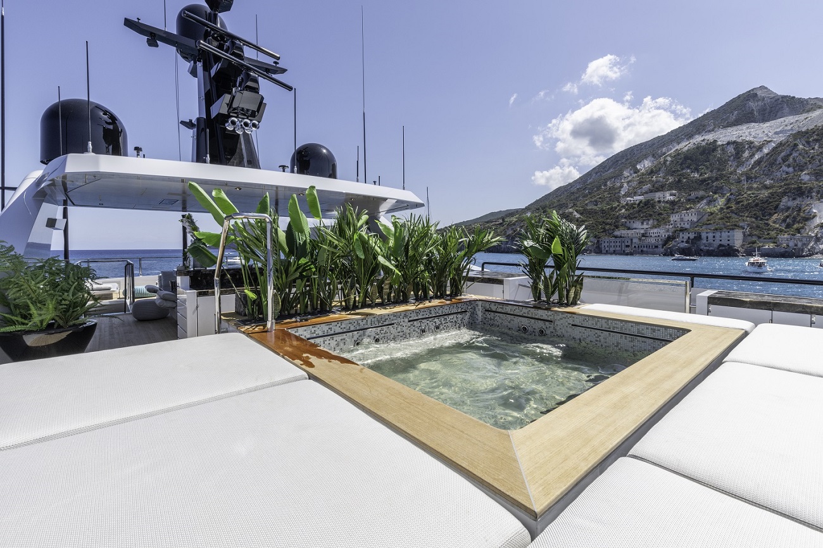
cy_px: 274
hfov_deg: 100.4
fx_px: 343
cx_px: 412
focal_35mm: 15
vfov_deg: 77.3
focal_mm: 15
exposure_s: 1/200
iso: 250
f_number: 16
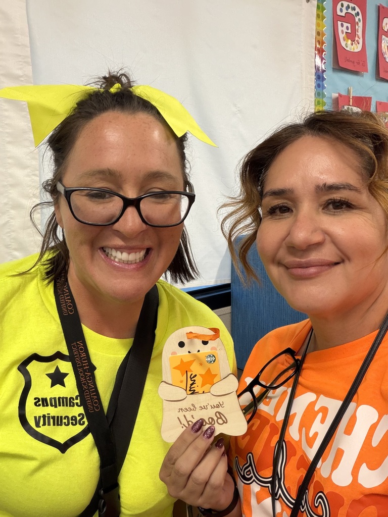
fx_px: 448
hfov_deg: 46.8
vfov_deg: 60.0
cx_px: 194
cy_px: 258
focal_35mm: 30
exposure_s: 1/60
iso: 125
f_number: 1.9
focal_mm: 2.71
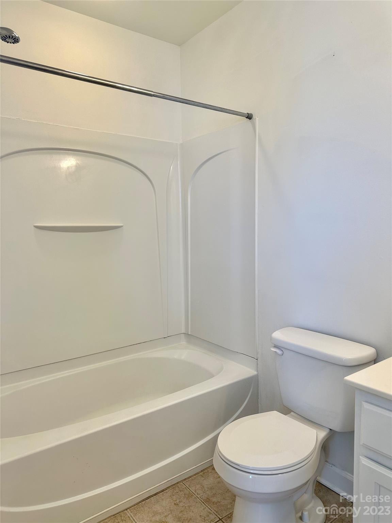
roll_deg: +0.6
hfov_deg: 56.8
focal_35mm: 24
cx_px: 196
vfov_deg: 71.6
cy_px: 262
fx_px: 362
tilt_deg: -6.3
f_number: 1.78
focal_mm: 6.86
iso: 80
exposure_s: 1/173
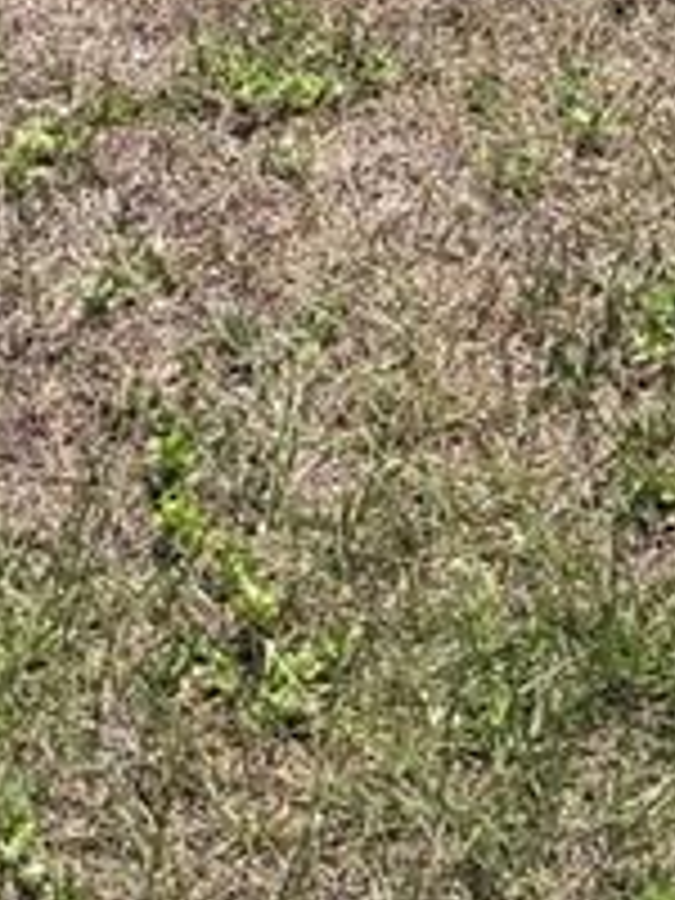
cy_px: -1040
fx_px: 3744
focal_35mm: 144
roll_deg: +1.1
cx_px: 1004
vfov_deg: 11.9
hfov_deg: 10.0
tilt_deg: -9.5
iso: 80
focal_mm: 6.76
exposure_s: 1/3802
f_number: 1.78
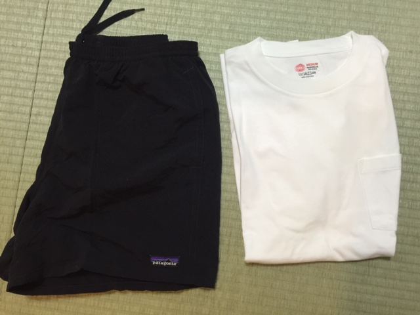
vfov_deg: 48.2
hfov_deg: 61.7
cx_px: 210
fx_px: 352
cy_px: 158
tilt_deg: -85.3
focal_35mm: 29
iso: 160
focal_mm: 4.15
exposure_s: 1/17
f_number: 2.2
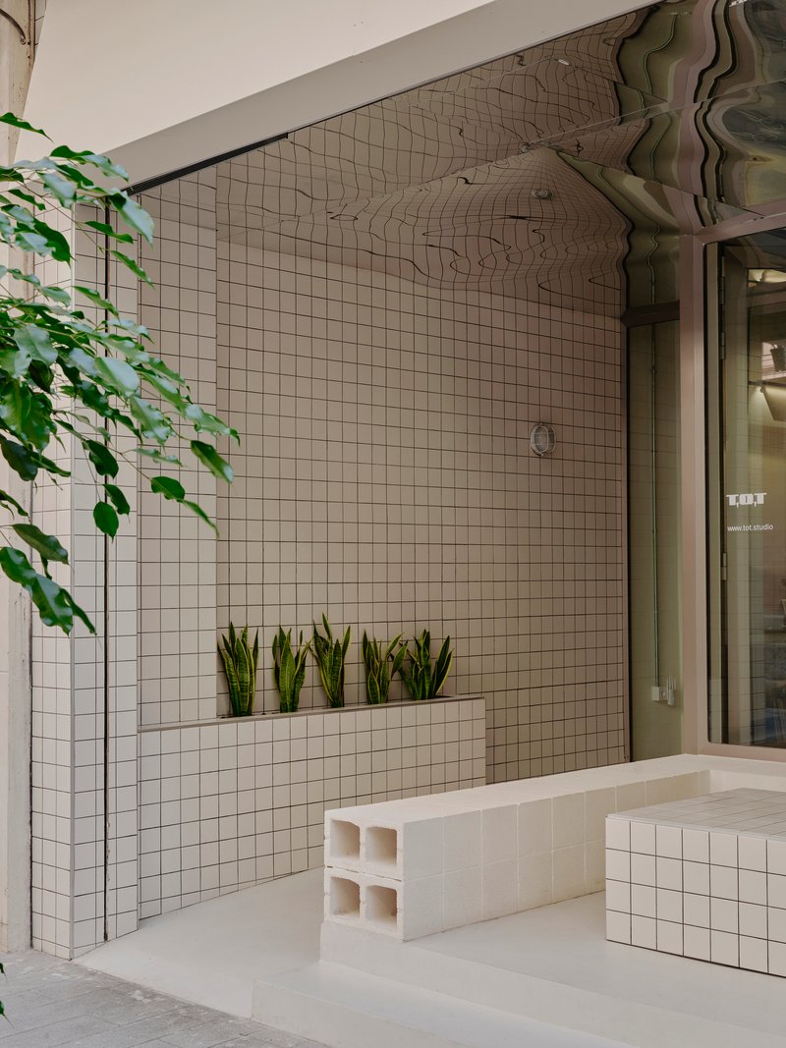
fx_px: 1453
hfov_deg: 30.3
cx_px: 393
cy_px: 524
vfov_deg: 39.7
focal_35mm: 48
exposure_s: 1/5
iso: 100
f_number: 14
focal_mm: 60.7
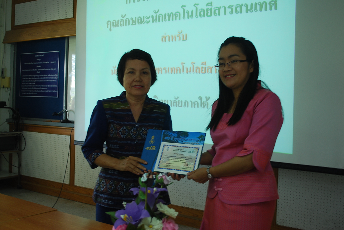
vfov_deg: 32.0
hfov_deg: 46.3
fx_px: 402
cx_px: 172
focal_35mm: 42
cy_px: 115
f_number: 4.5
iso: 200
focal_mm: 28
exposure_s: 1/10
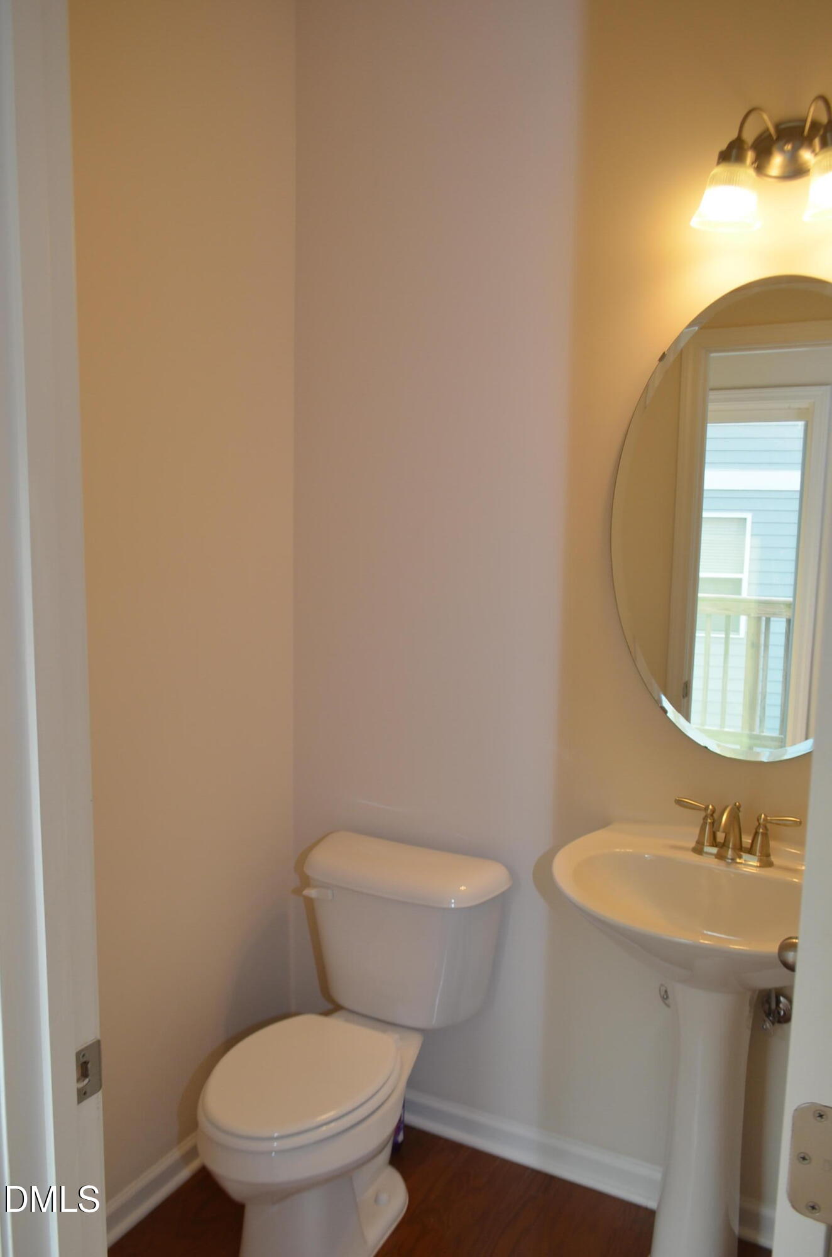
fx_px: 940
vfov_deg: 67.5
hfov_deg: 47.7
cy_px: 628
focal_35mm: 27
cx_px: 416
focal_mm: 18
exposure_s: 1/125
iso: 400
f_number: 5.6
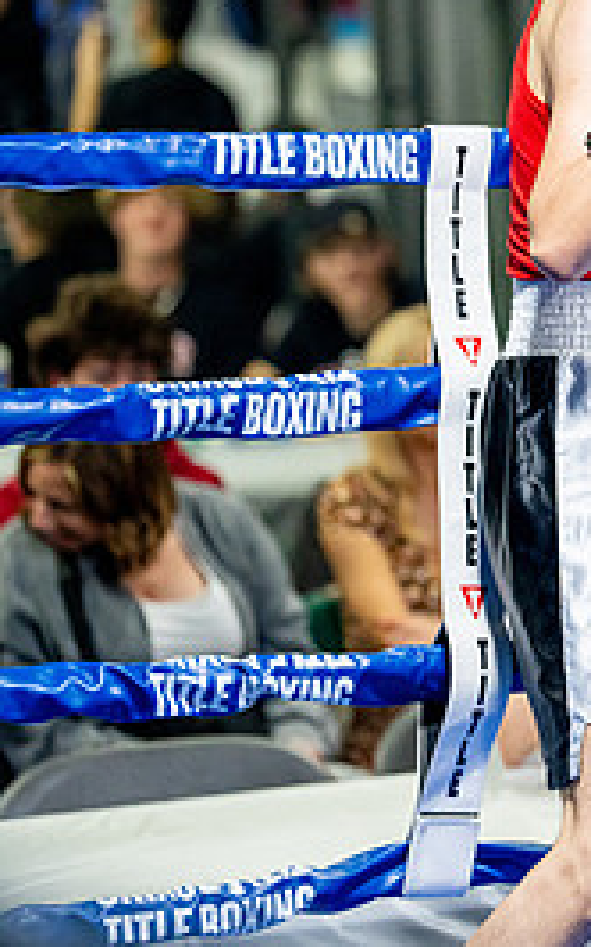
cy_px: 386
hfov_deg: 6.0
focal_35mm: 216
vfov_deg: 9.7
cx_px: 801
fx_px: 5572
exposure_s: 1/1000
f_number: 2
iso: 4000
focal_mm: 97
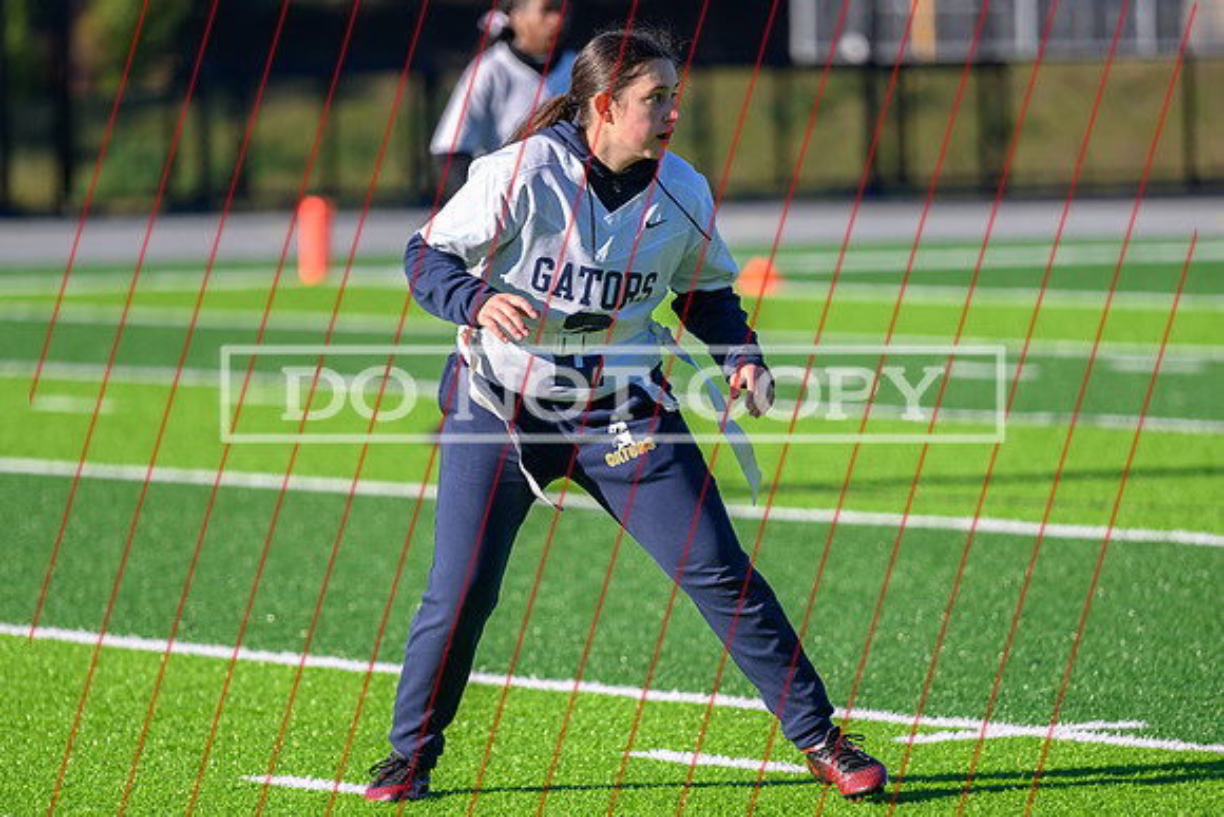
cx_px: 629
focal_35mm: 261
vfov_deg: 5.3
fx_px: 8881
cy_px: 481
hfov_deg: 7.9
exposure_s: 1/1250
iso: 125
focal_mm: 180
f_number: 2.8
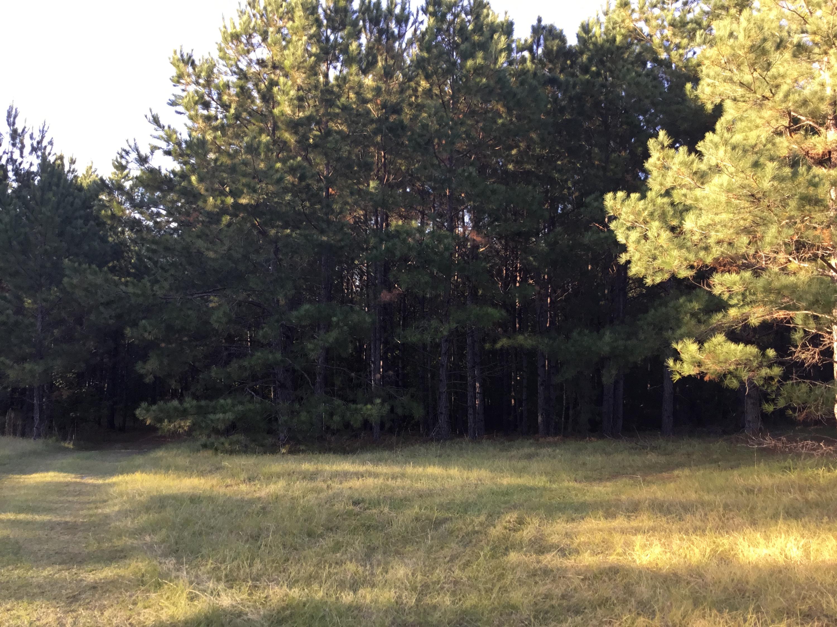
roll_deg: -0.5
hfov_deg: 58.4
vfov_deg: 45.4
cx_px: 418
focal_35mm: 31
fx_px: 750
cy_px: 314
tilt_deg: +4.4
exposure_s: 1/120
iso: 40
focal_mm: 3.3
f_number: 2.4
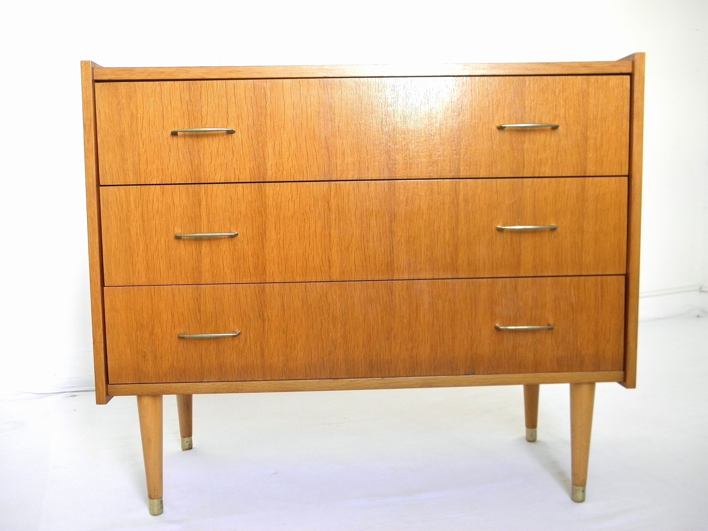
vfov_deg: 39.7
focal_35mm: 36
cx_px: 354
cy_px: 266
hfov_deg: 51.4
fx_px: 736
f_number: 3.7
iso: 200
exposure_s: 1/13
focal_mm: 6.4
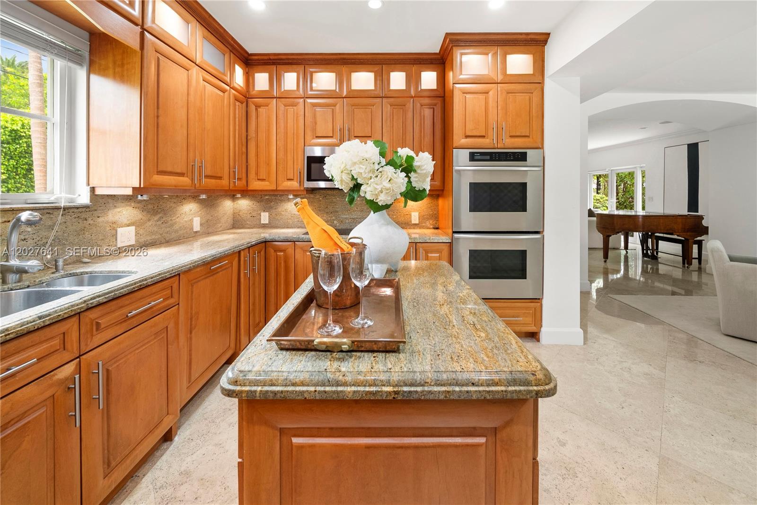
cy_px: 252
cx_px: 378
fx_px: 252
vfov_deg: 90.1
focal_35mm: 12
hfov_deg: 112.6
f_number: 8
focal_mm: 12
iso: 320
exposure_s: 1/1.67
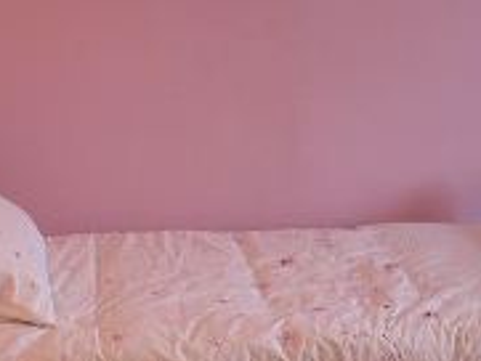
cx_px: 207
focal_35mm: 84
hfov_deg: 23.3
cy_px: 226
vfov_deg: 17.6
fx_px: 1168
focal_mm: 7.85
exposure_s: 1/38.5
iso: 100
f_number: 2.6
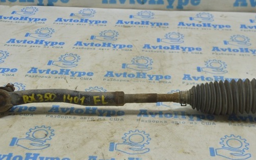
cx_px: 126
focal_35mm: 61
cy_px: 80
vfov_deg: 21.4
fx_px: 423
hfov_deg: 33.7
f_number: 5.6
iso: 400
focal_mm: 31
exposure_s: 1/40
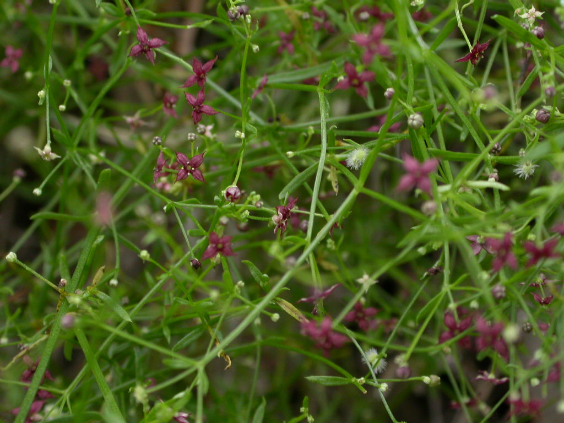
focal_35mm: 154
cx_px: 282
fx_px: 2509
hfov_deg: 12.8
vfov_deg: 9.6
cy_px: 212
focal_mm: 32
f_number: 5.1
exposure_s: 1/68.7
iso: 100
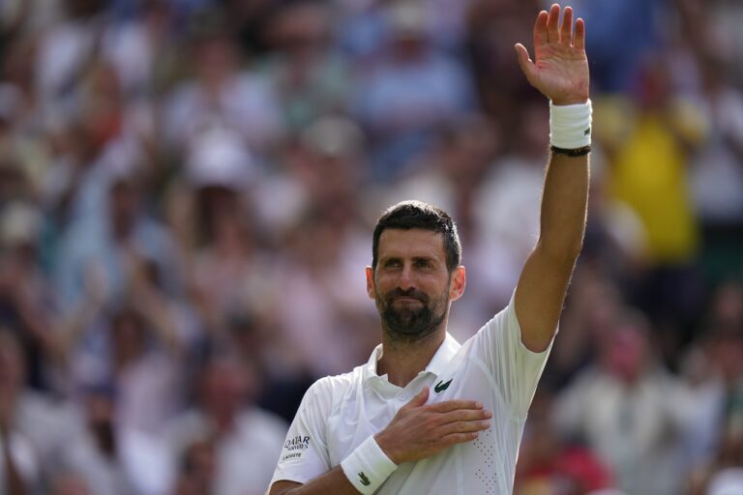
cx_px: 372
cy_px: 248
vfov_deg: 3.4
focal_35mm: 400
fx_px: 8255
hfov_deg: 5.2
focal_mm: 400
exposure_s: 1/2500
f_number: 2.8
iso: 250
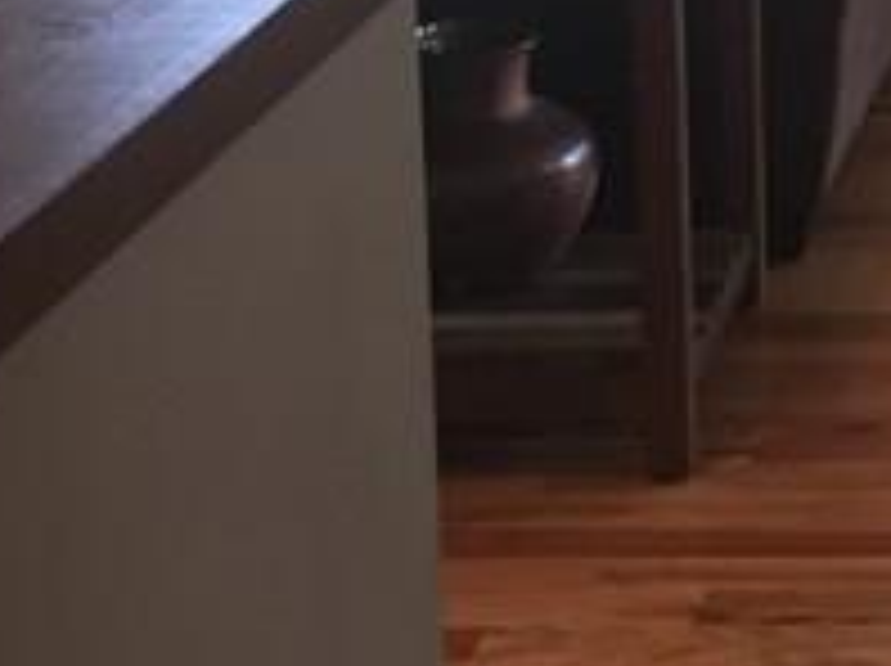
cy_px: -342
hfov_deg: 12.5
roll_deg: +0.6
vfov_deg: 9.6
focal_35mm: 150
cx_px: 1372
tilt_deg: -7.7
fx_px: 3856
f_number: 2.2
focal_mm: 4.15
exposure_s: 1/30
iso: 80
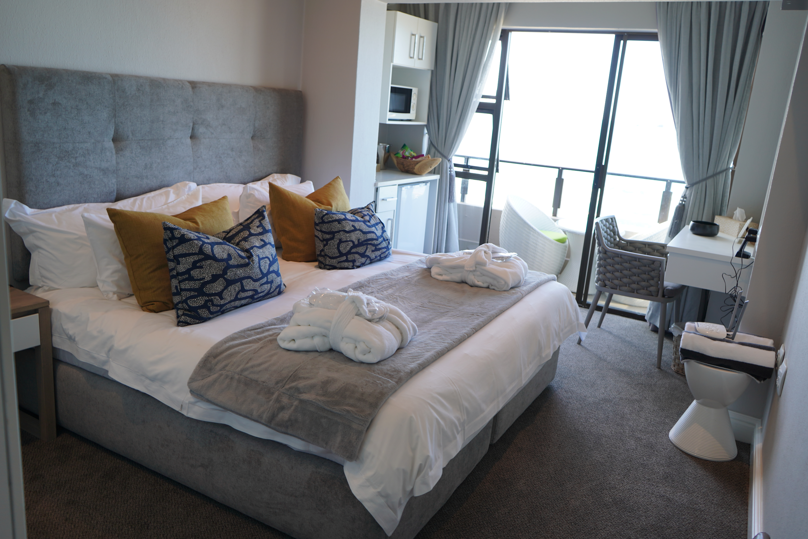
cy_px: 270
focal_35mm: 28
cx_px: 404
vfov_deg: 46.4
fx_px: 628
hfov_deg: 65.5
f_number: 4
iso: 125
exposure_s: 1/60
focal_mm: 28
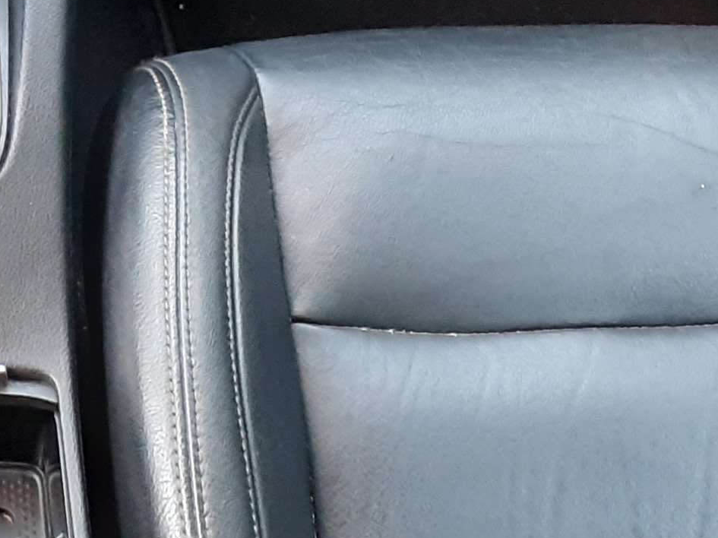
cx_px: -250
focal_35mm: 118
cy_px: -258
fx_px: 2447
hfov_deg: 15.8
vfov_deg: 12.0
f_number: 1.9
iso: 250
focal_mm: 3.6
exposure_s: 1/50
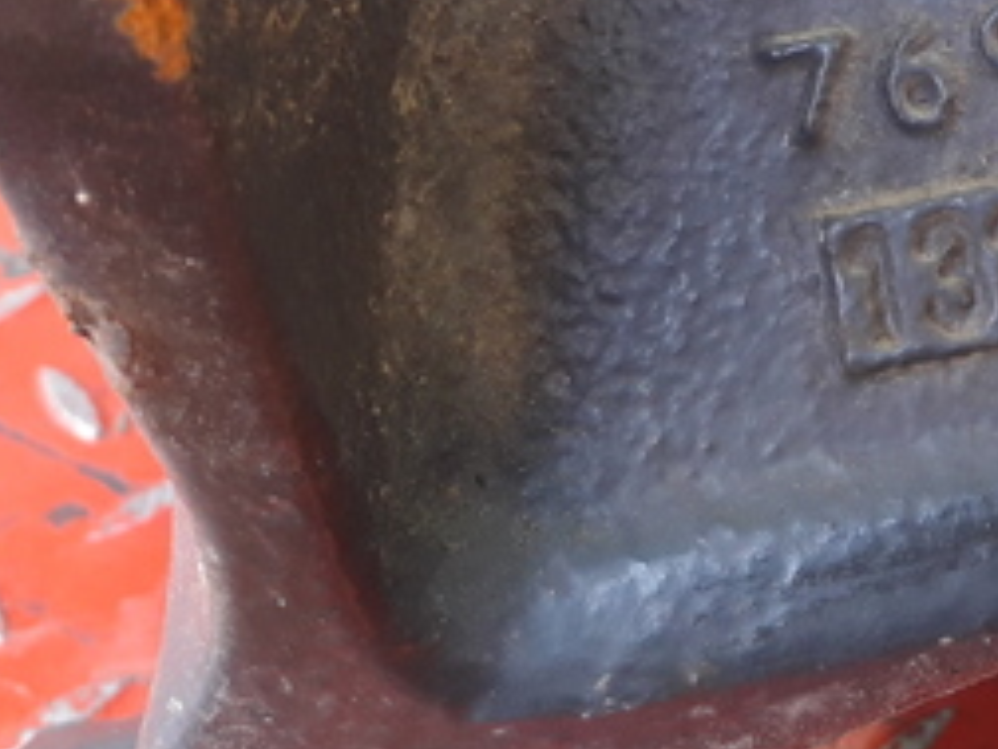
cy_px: -155
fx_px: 2047
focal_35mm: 71
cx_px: 1093
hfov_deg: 25.4
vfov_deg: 19.5
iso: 80
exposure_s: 1/33
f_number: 1.9
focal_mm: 3.7
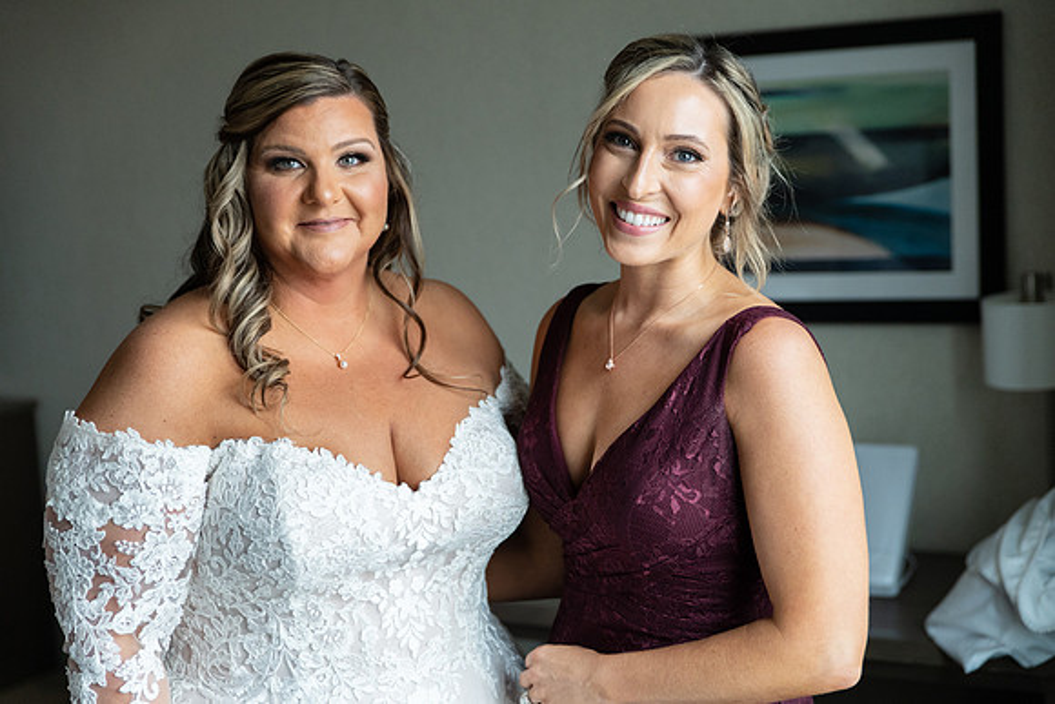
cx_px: 528
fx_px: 1612
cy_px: 352
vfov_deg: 24.6
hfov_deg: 36.2
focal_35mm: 55
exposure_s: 1/1250
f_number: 2.8
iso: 2000
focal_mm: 55
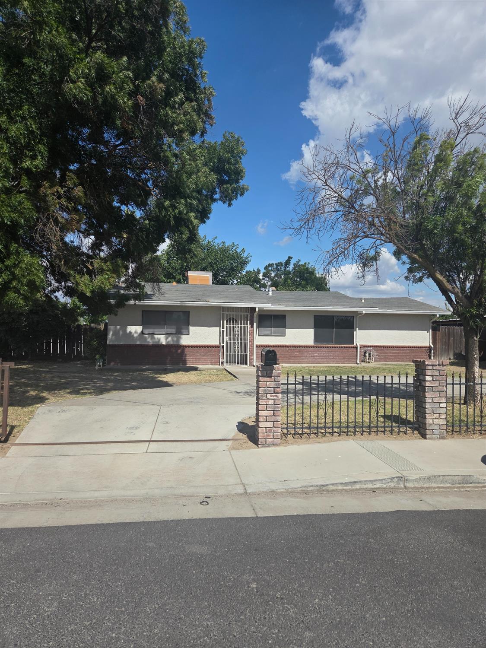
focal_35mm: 23
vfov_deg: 73.9
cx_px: 243
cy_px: 324
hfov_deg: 58.9
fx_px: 431
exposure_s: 1/6412
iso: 80
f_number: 1.8
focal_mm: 5.4
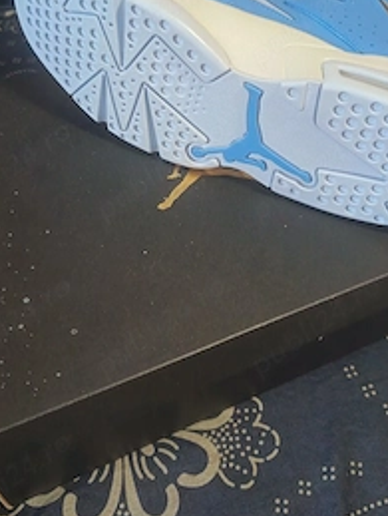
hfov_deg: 38.7
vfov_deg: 49.6
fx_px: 552
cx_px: 201
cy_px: 195
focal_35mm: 37
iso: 6837
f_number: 1.75
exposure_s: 1/25.1
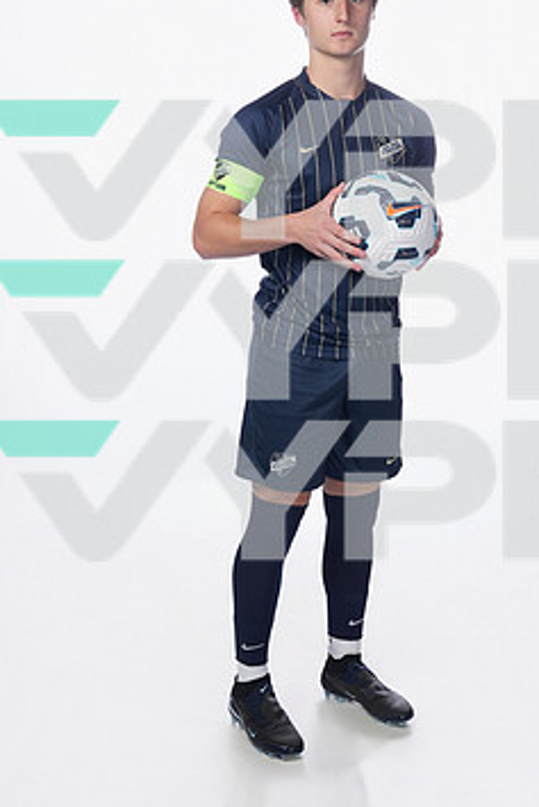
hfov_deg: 23.8
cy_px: 332
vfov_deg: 34.9
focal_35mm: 57
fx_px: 1279
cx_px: 323
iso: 800
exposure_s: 1/250
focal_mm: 45
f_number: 8
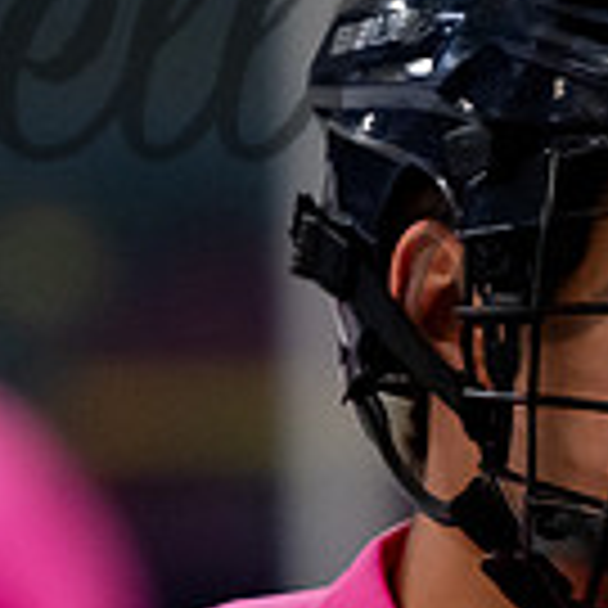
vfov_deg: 1.5
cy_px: 368
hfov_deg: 1.5
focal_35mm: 1145
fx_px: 22753
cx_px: 753
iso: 2000
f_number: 3.5
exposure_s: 1/800
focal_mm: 200
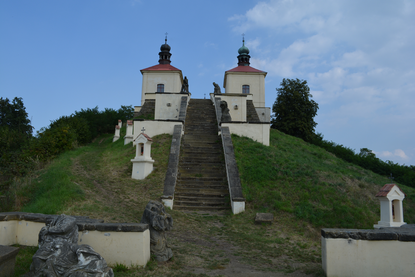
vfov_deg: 48.0
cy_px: 138
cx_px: 208
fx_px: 311
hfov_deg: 67.4
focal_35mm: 27
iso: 200
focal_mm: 18
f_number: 10
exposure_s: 1/400
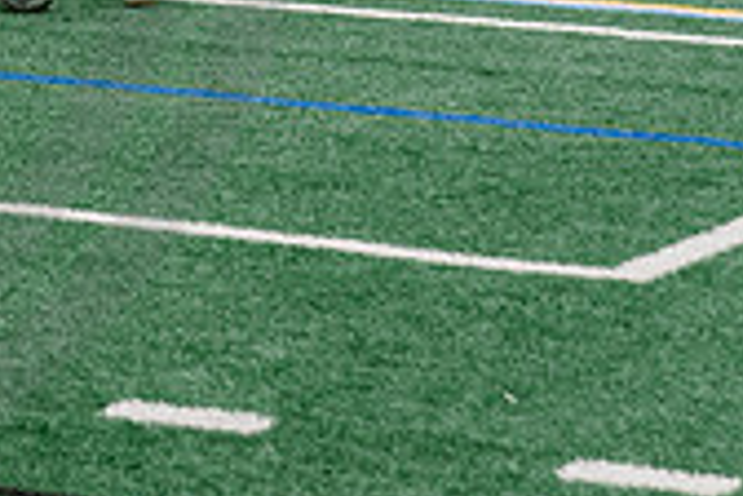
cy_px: -210
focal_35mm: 241
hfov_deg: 8.3
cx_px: -469
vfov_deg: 5.7
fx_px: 4974
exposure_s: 1/320
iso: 400
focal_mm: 70
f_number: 5.6
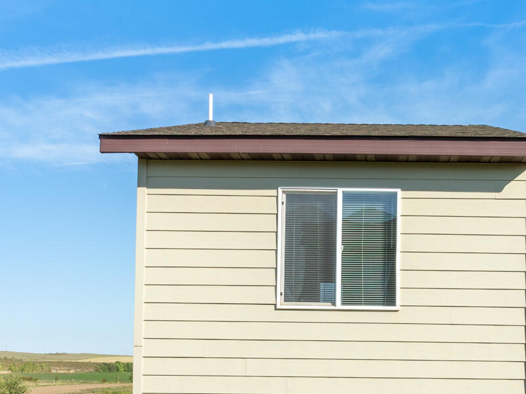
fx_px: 774
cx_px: 392
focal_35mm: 51
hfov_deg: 36.7
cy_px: 354
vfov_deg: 27.5
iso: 100
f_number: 6.3
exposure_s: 1/400
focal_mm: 12.29
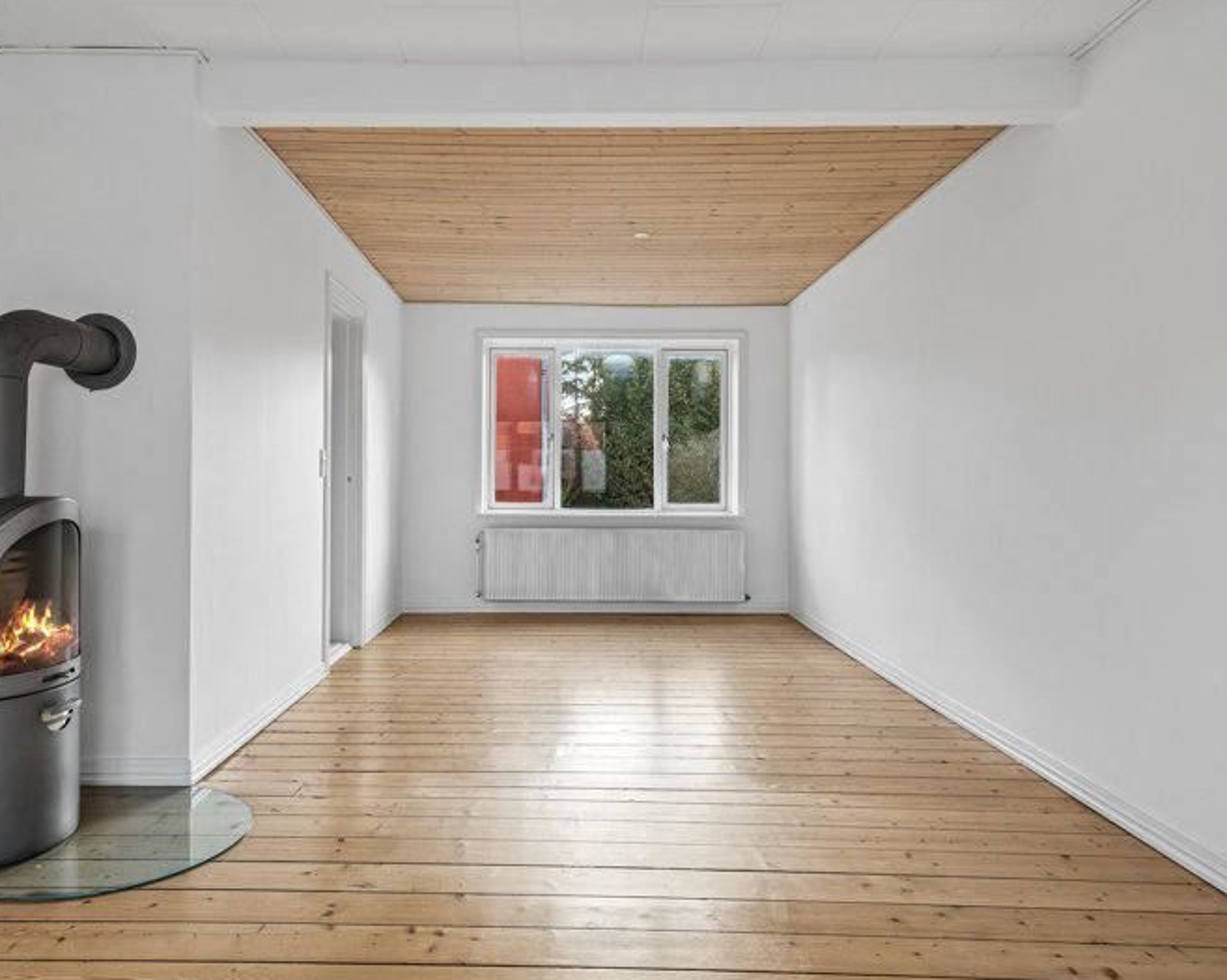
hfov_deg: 70.2
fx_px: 871
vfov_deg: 58.7
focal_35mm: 24
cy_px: 494
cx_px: 557
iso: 400
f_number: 8
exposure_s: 1/50
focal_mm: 21
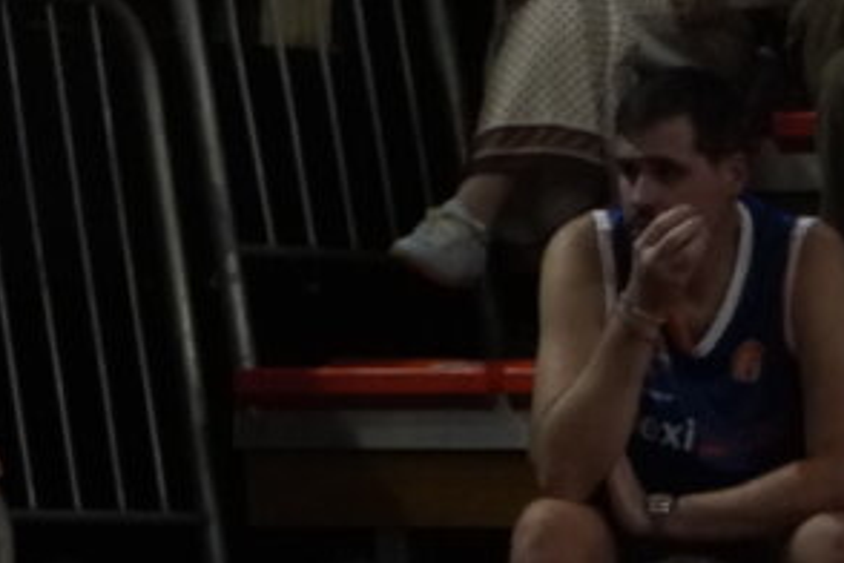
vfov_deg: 1.1
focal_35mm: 1240
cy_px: 1130
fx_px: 29069
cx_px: 715
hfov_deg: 1.7
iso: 6400
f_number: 6.3
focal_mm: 190
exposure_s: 1/1000
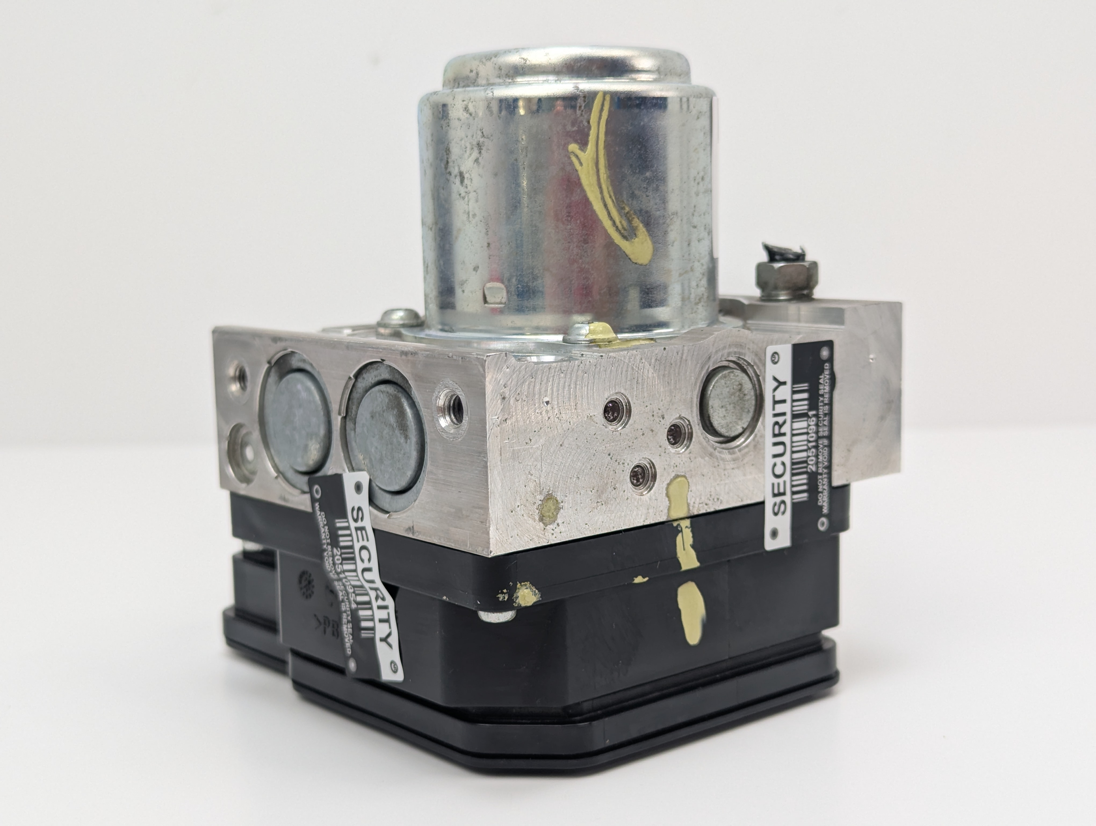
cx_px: 548
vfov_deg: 30.3
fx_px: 1522
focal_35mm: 48
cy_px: 413
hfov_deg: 39.6
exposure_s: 1/81.7
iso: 64
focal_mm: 6.81
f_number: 1.85
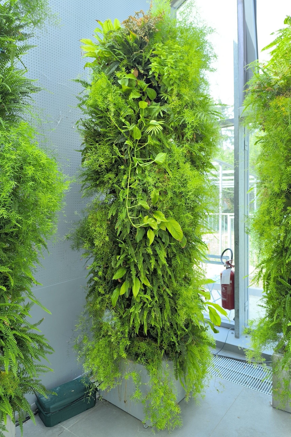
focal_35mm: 24
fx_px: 291
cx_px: 152
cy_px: 219
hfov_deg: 53.1
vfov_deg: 73.7
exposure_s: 1/100
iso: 200
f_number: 1.65
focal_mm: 6.14
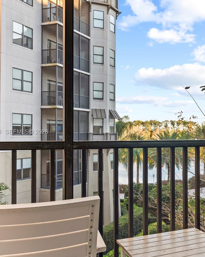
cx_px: 170
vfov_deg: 44.8
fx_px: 311
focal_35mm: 41
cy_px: 132
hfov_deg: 35.1
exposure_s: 1/3
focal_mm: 28
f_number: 9
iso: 160
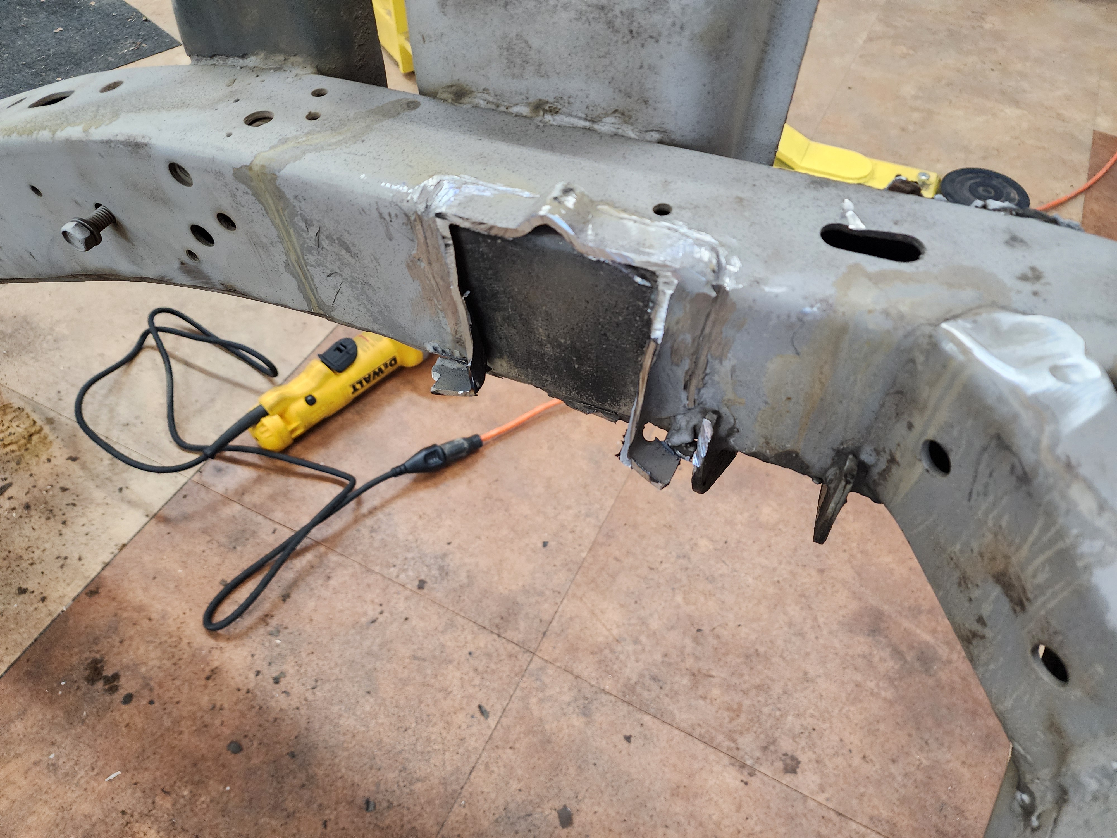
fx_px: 742
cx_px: 558
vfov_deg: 58.9
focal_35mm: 23
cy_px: 419
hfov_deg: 73.9
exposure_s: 1/120
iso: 500
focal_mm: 6.4
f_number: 1.8
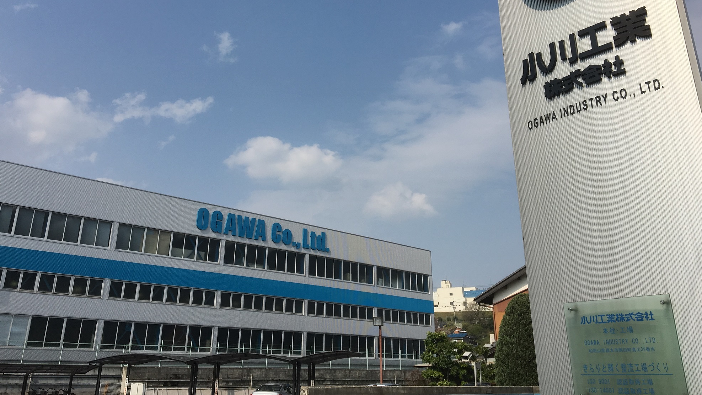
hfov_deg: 61.0
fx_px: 596
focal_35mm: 32
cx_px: 350
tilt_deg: +20.0
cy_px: 139
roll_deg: -0.7
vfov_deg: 36.4
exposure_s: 1/2959
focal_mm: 4.15
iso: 25
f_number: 2.2
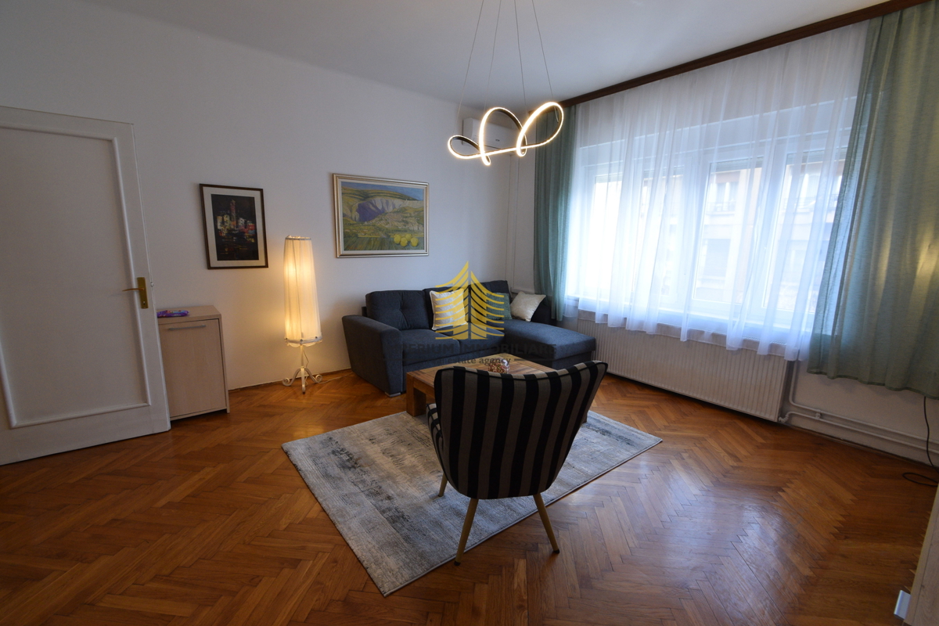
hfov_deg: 100.4
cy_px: 313
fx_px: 391
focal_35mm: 15
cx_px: 470
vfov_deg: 77.3
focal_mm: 10
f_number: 10
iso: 500
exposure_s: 1/30
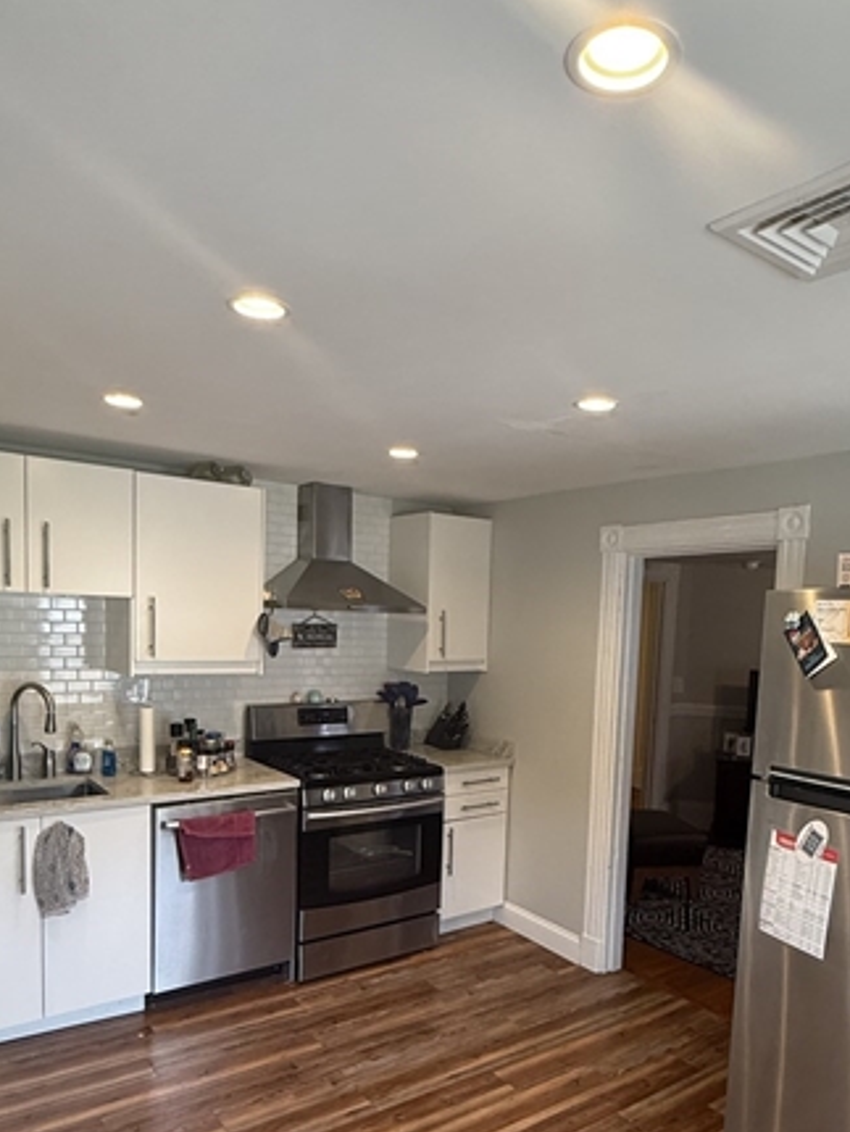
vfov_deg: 68.5
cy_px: 692
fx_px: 818
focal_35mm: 25
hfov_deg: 54.8
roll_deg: -2.4
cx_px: 482
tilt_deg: -3.5
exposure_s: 1/120
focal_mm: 2.22
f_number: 2.2
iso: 200
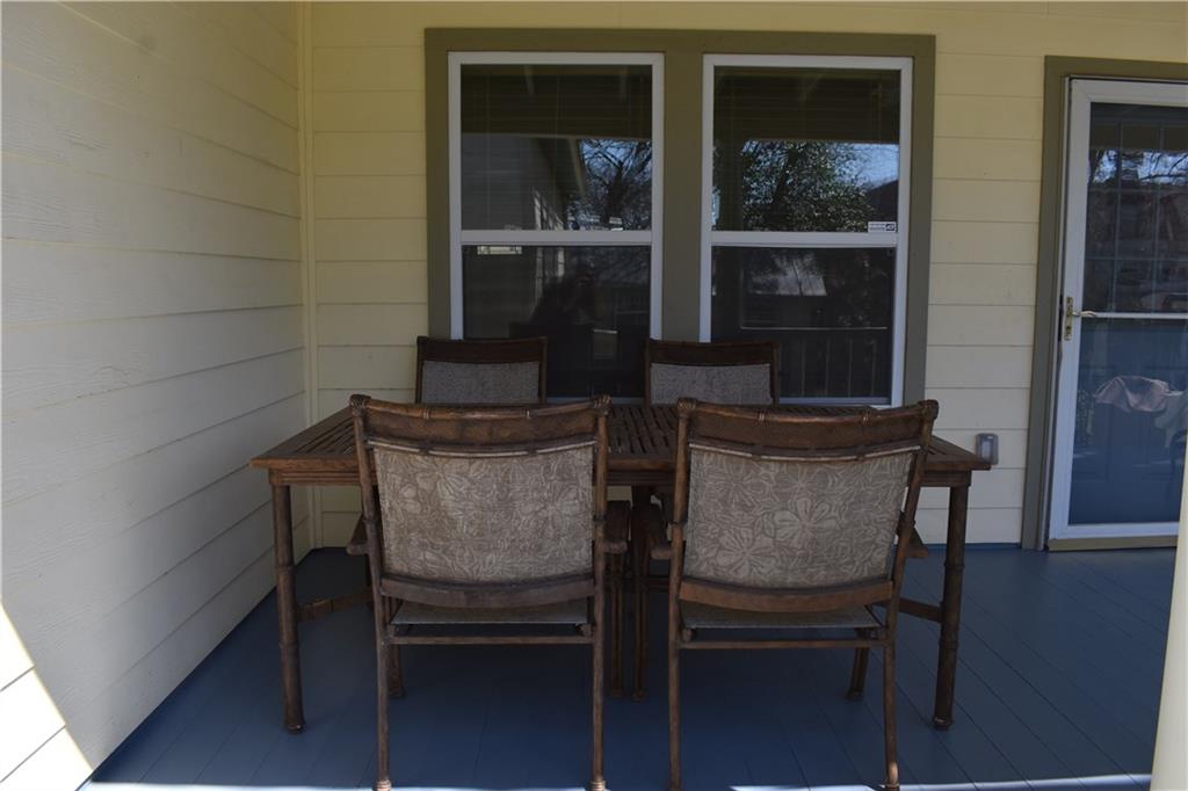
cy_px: 396
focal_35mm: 27
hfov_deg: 67.4
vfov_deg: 47.9
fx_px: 891
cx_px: 594
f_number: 8
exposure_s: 1/250
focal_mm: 18
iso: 320
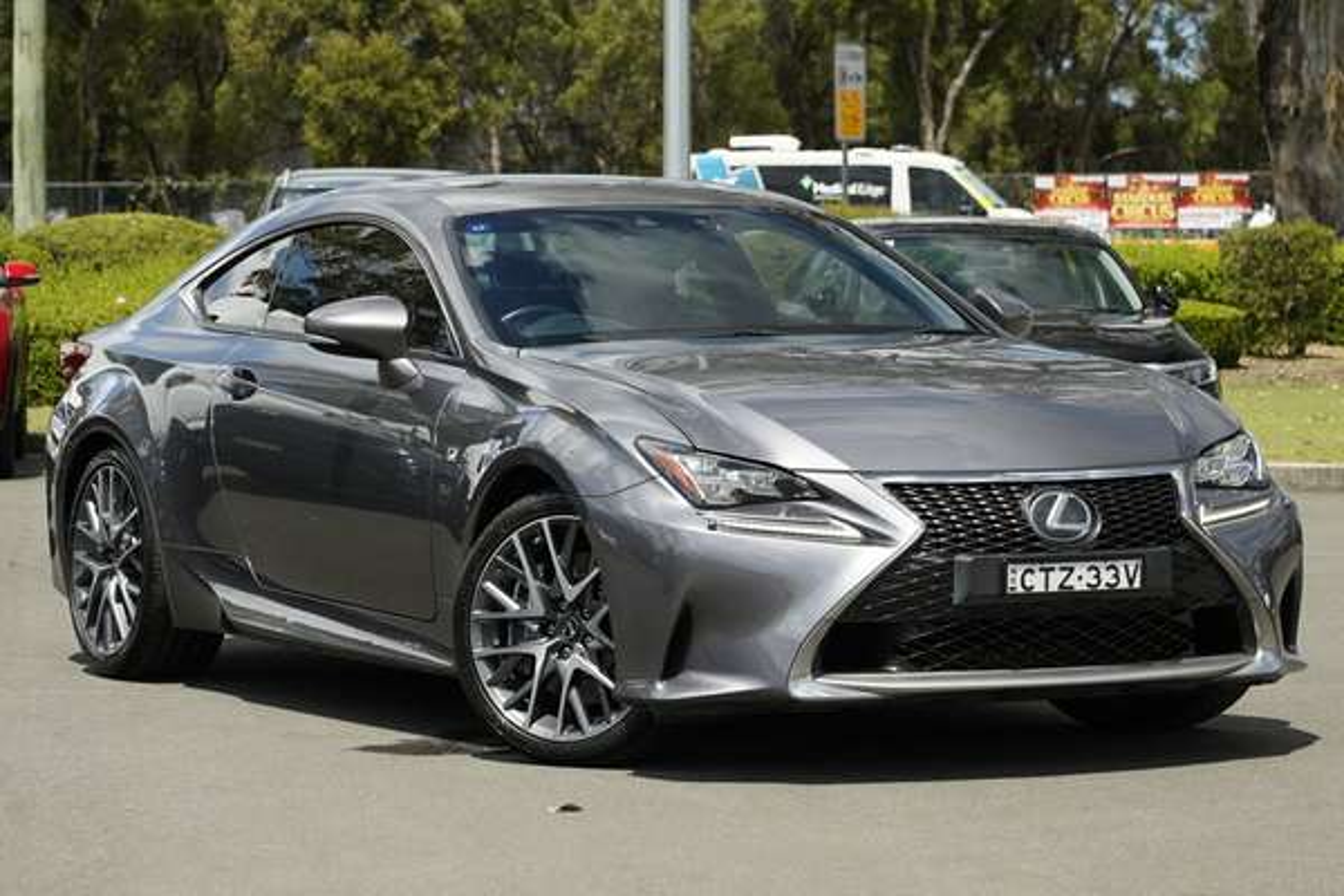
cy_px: 448
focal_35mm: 105
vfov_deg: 13.0
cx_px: 672
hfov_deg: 19.5
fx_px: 3920
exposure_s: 1/1250
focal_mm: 105
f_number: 7.1
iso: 1000
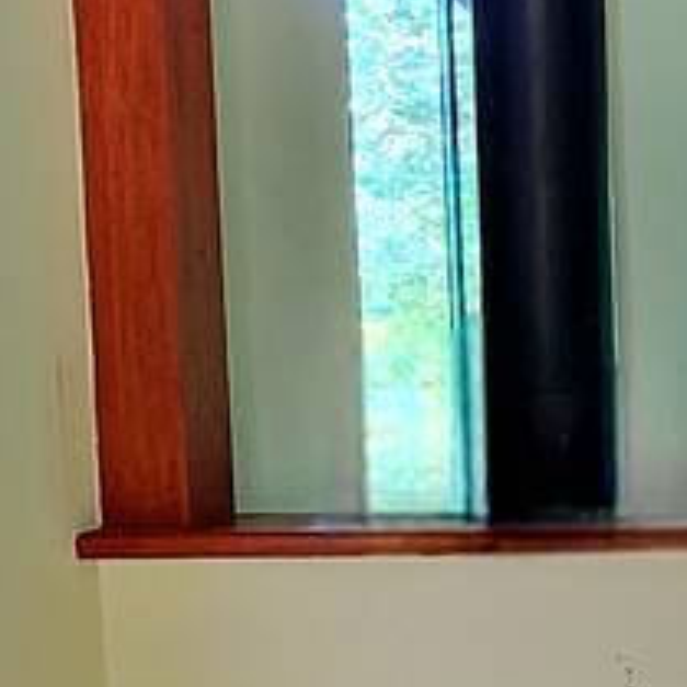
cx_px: 1335
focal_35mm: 79
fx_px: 1774
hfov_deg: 16.9
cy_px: 342
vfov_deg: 21.9
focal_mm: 2.2
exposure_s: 1/30
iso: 400
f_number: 2.2
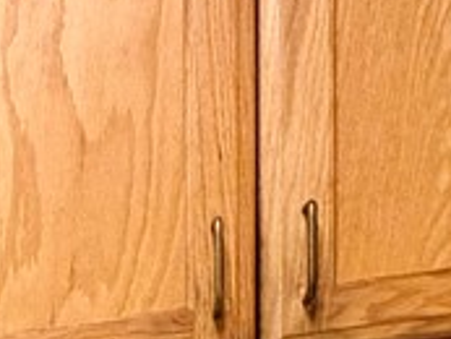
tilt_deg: -3.7
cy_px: 715
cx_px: -454
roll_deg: +2.9
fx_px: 1082
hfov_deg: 17.2
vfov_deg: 14.3
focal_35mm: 83
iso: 250
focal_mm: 2.22
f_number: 2.2
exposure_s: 1/60
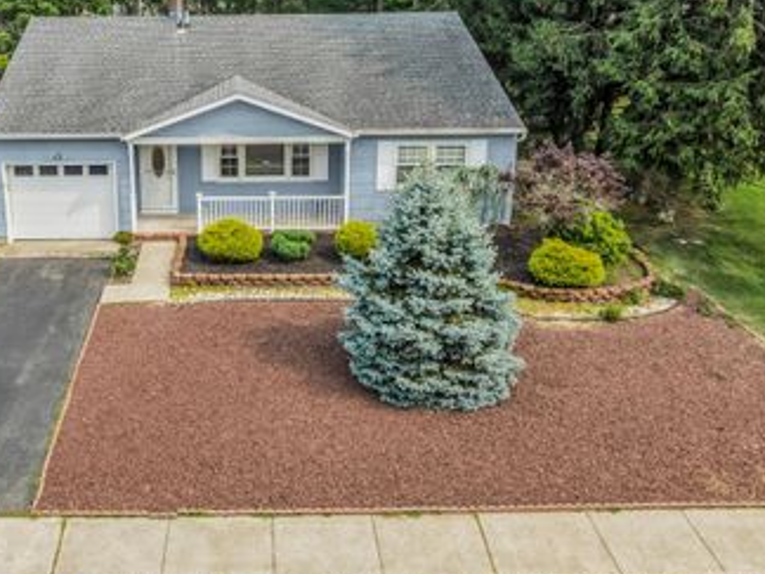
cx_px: 220
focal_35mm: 37
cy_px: 182
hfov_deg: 48.7
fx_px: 818
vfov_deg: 38.1
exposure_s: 1/1250
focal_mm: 12.29
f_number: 2.8
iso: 130
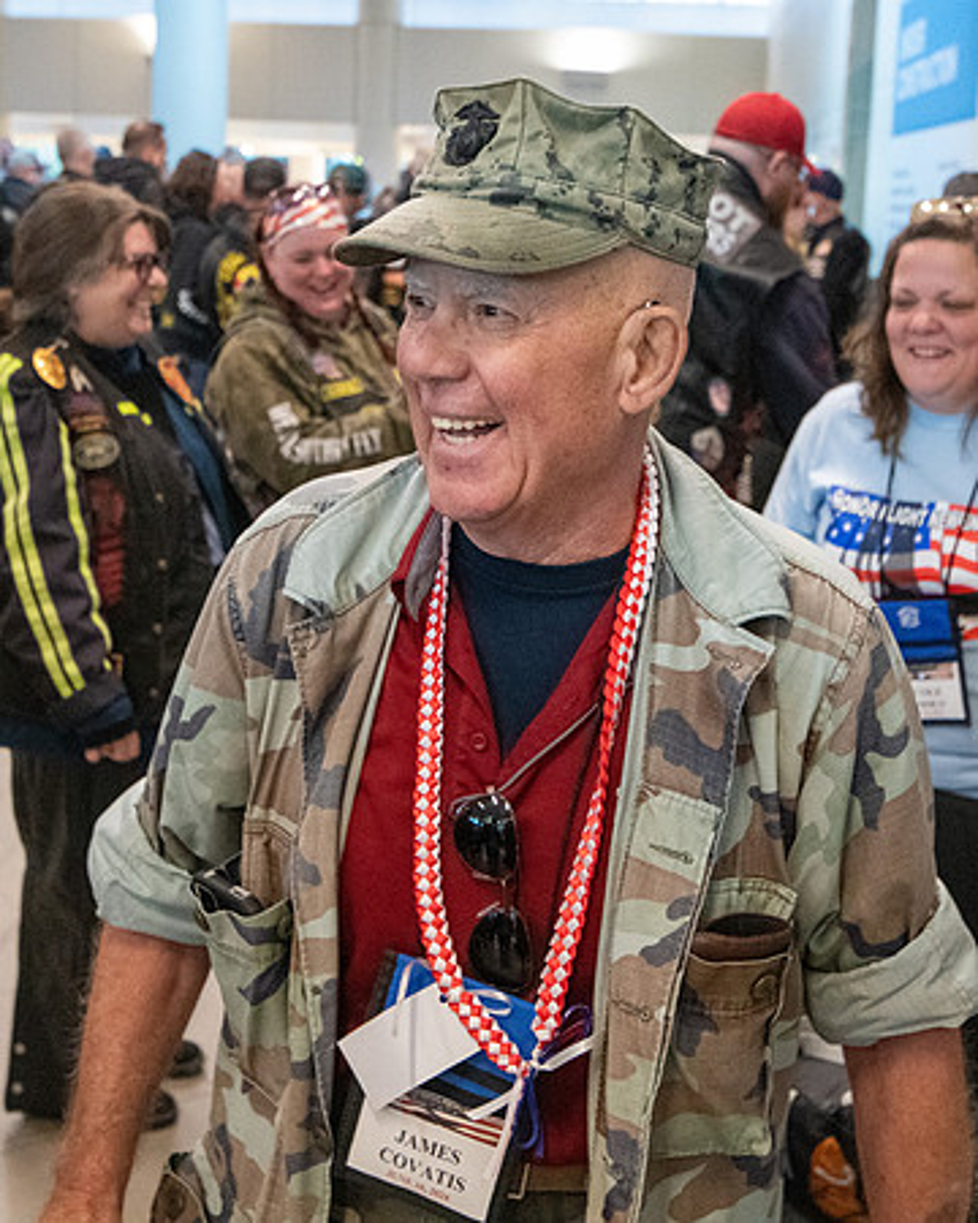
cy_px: 460
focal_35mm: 53
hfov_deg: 28.7
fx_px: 1914
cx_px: 507
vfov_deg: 35.2
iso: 10000
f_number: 4.5
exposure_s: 1/200
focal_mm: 30
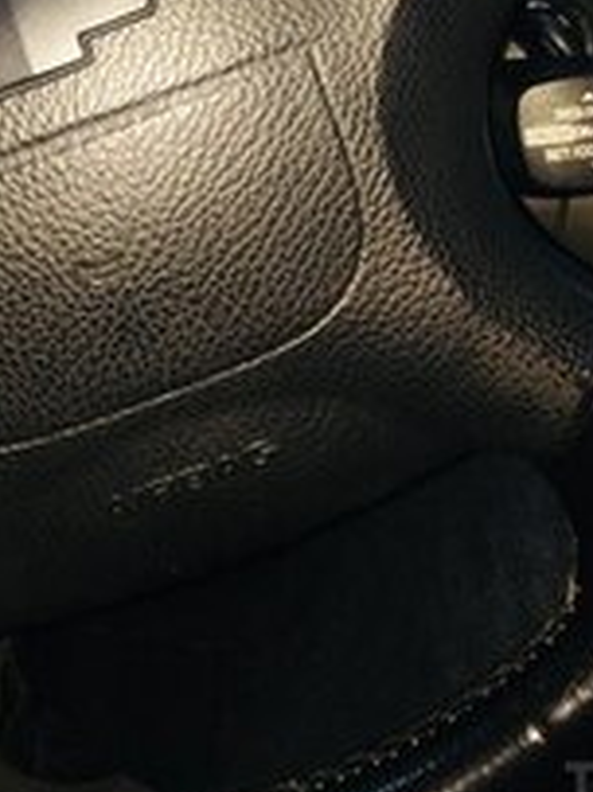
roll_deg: -2.6
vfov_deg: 25.2
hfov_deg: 20.5
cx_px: 152
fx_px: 1623
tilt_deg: -21.4
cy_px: -113
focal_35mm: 71
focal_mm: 4.15
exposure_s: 1/20
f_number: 2.2
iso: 32
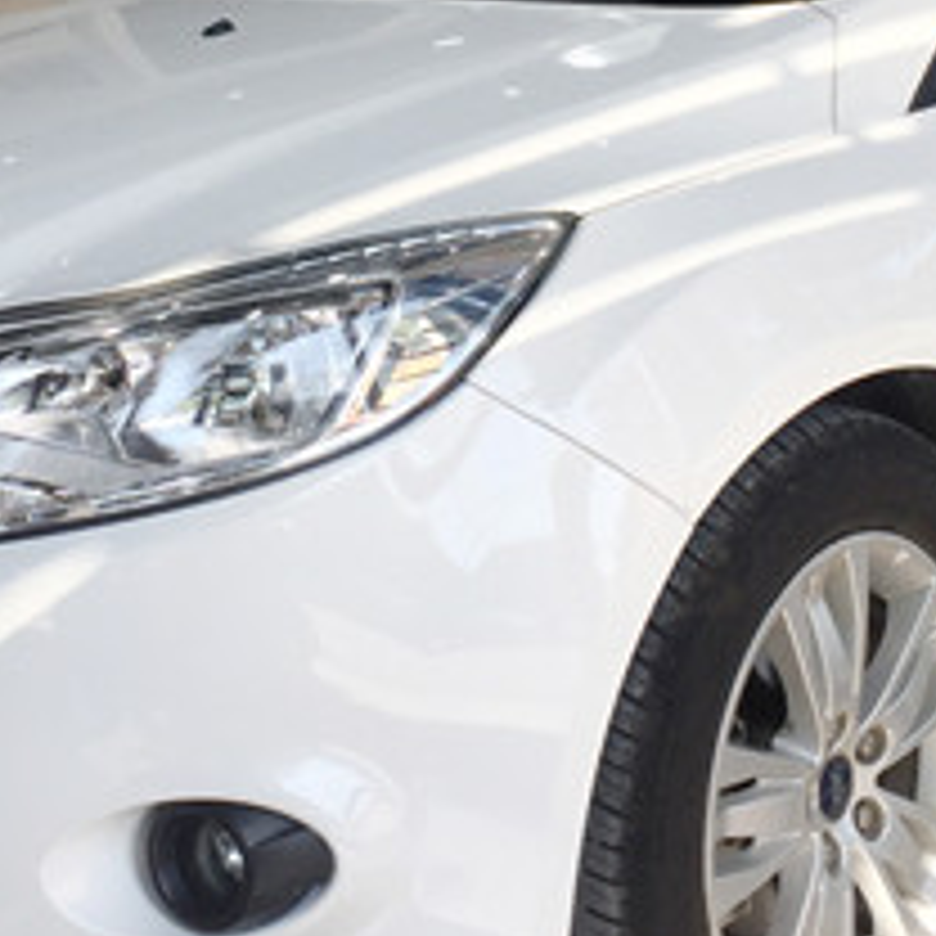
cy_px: 171
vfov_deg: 21.6
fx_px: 2417
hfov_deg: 21.9
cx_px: 428
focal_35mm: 79
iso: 32
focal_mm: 4.15
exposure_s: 1/476
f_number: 2.2
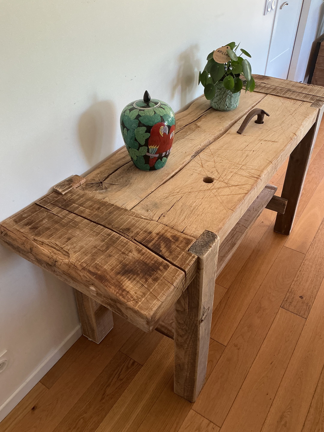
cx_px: 162
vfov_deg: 61.7
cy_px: 216
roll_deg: +0.3
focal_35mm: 29
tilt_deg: -39.3
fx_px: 362
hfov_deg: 48.2
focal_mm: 3
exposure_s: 1/60
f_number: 1.8
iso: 125
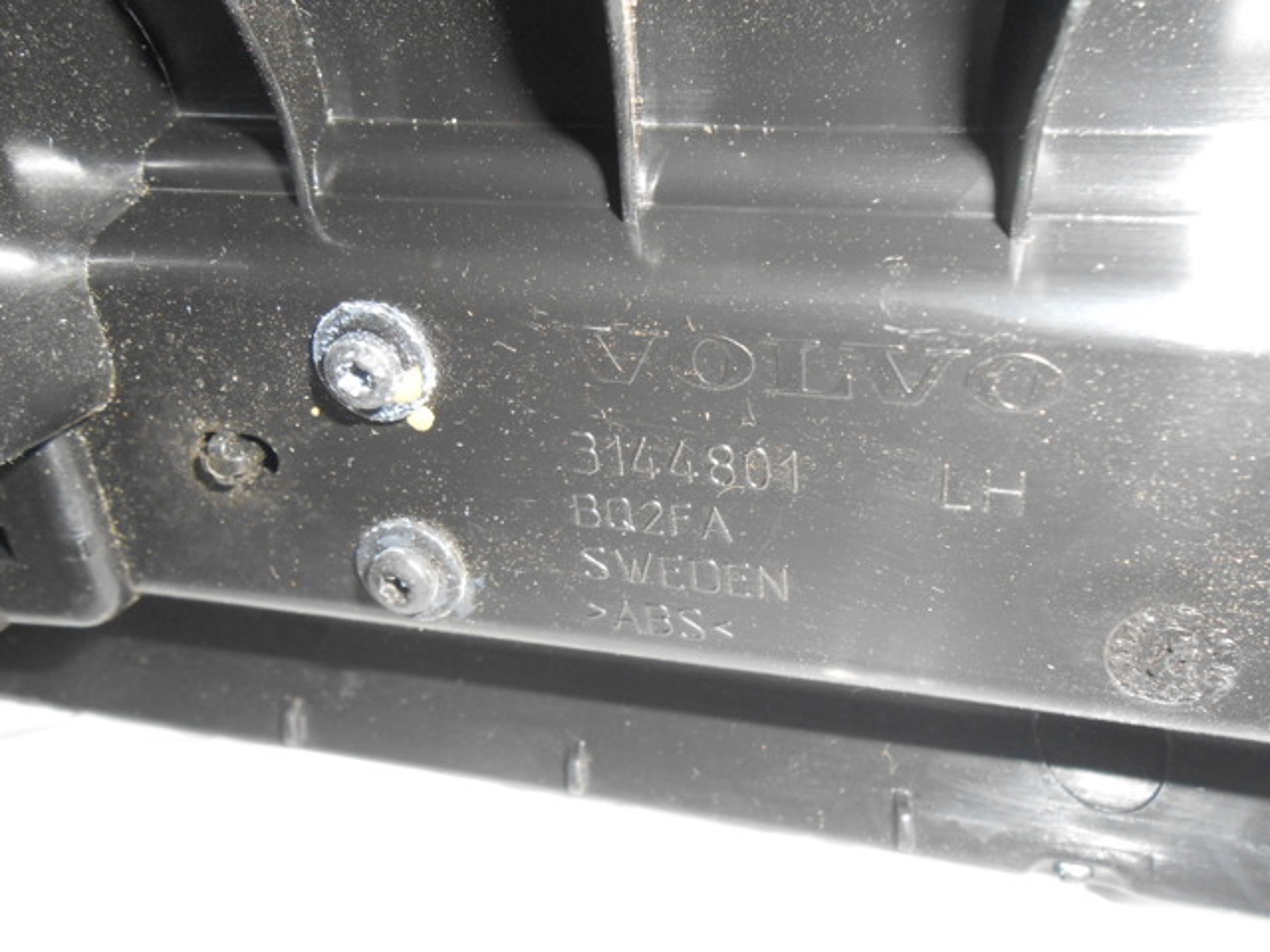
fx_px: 1101
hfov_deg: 60.0
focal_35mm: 30
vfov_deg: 46.8
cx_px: 635
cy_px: 476
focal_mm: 5.3
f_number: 11.9
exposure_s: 1/25
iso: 320
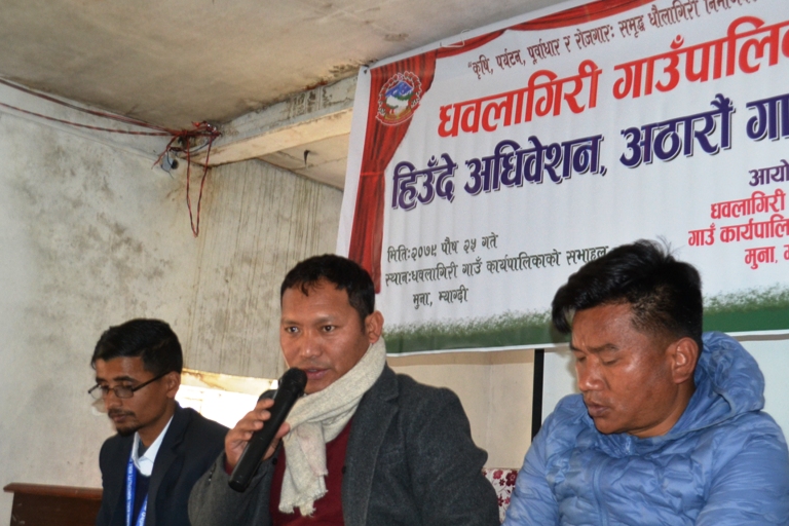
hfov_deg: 41.1
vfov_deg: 28.1
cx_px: 421
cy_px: 283
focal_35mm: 48
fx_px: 1052
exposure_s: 1/60
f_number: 4
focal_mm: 24
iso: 1250
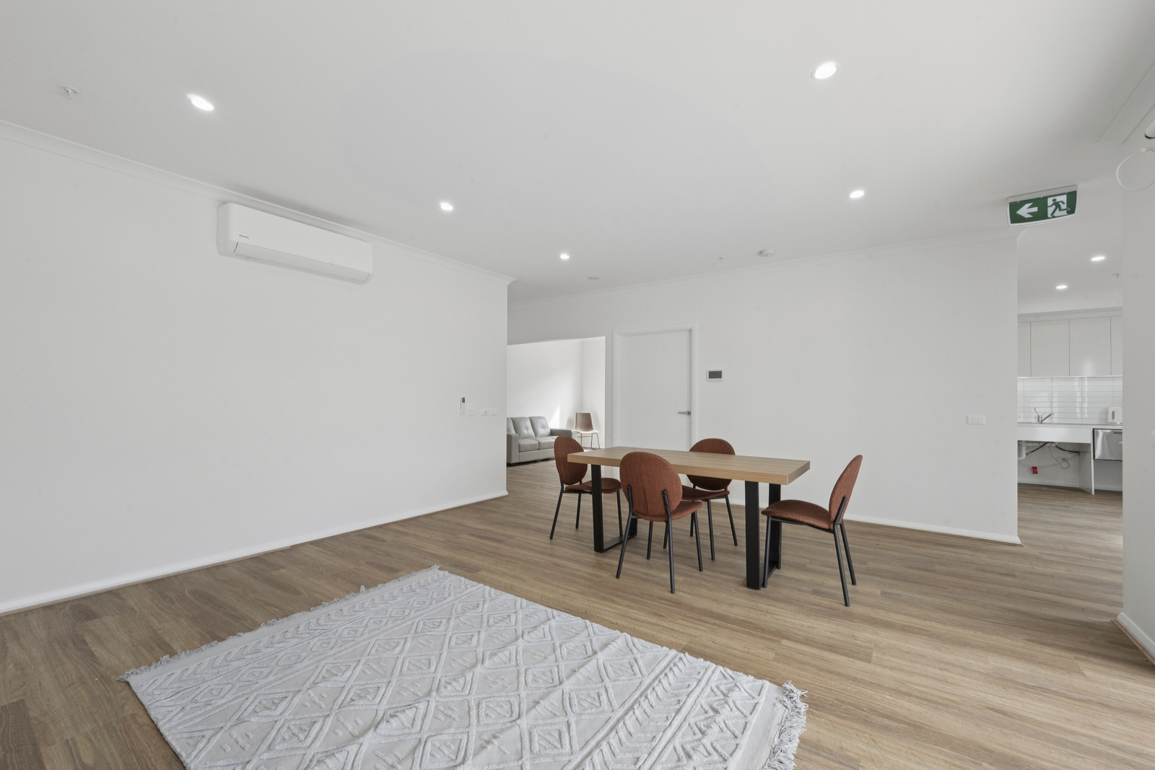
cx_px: 578
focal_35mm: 14
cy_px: 385
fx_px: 449
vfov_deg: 81.2
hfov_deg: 104.2
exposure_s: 1/40
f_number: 14
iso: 640
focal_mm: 14
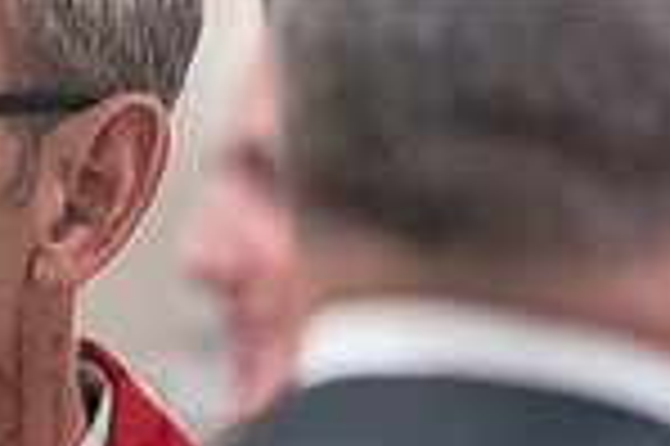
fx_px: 14482
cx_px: -580
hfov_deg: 2.6
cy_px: 430
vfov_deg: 1.8
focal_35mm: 779
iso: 6400
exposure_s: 1/80
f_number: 2.8
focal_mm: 200
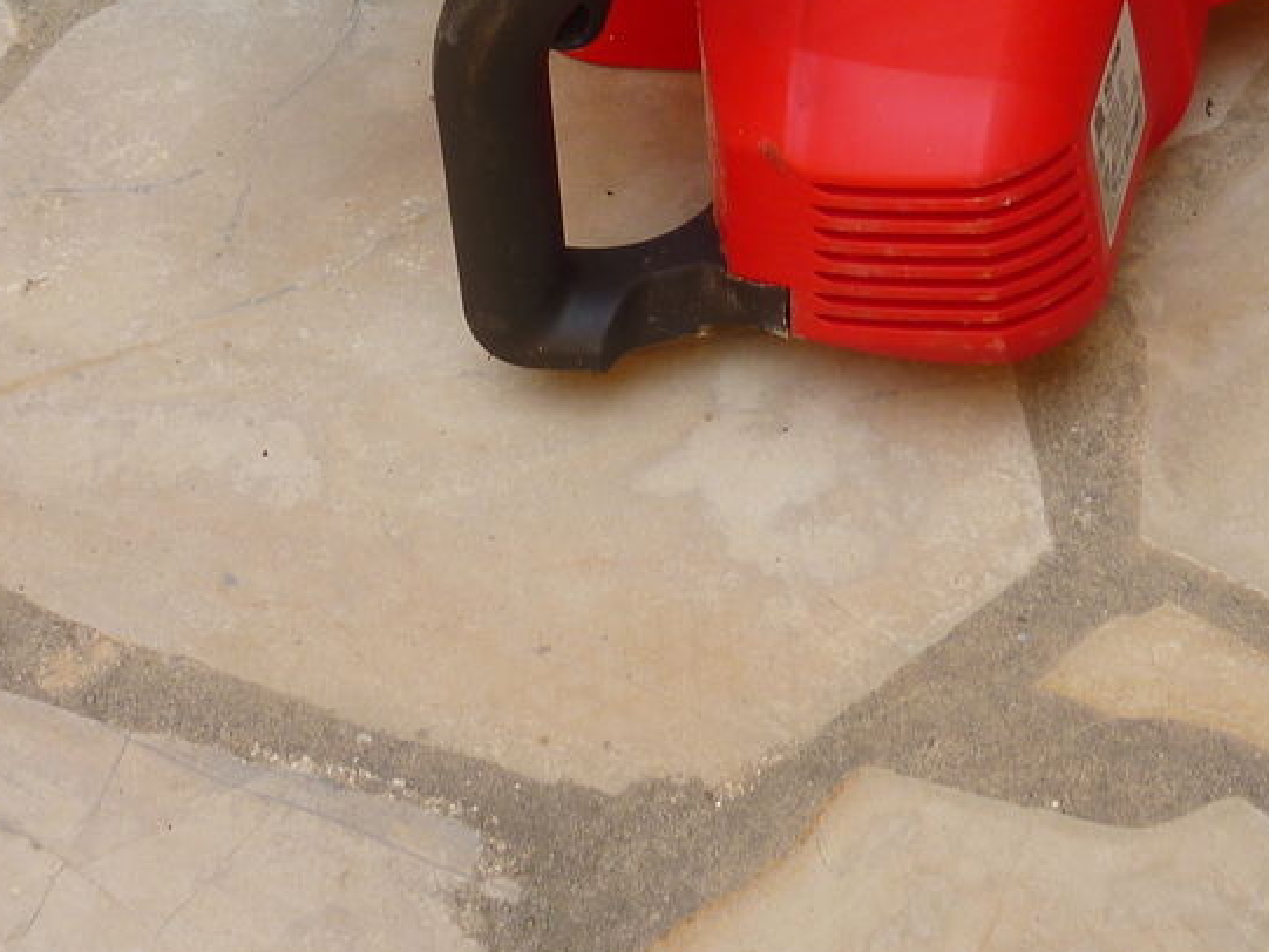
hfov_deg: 31.7
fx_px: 2237
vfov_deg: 23.8
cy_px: 232
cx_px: 692
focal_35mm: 61
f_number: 2.8
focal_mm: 5.5
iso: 80
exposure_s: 1/125
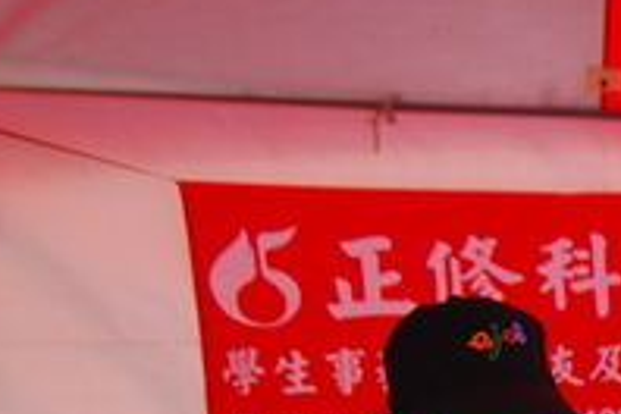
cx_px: 1048
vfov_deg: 14.5
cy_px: 695
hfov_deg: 19.3
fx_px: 1466
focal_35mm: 85
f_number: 3.2
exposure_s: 1/160
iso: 100
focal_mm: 16
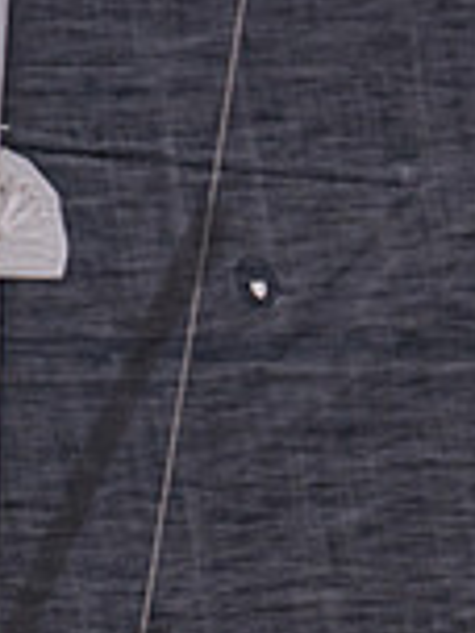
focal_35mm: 2282
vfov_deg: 0.9
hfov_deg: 0.7
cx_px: 658
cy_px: 696
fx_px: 41751
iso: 200
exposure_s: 1/2500
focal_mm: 360
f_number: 5.6
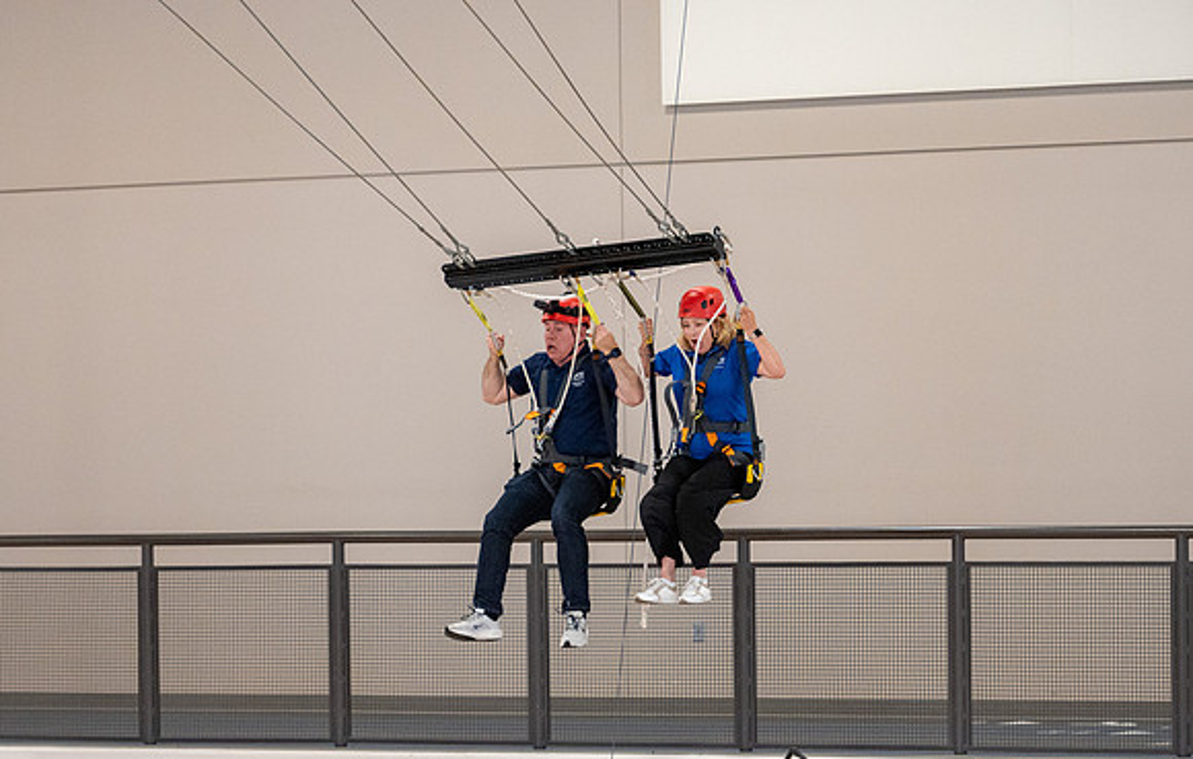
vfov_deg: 7.7
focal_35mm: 172
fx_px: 5633
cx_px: 621
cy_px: 500
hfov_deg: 12.1
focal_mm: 135
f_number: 2.8
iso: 6400
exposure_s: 1/1000
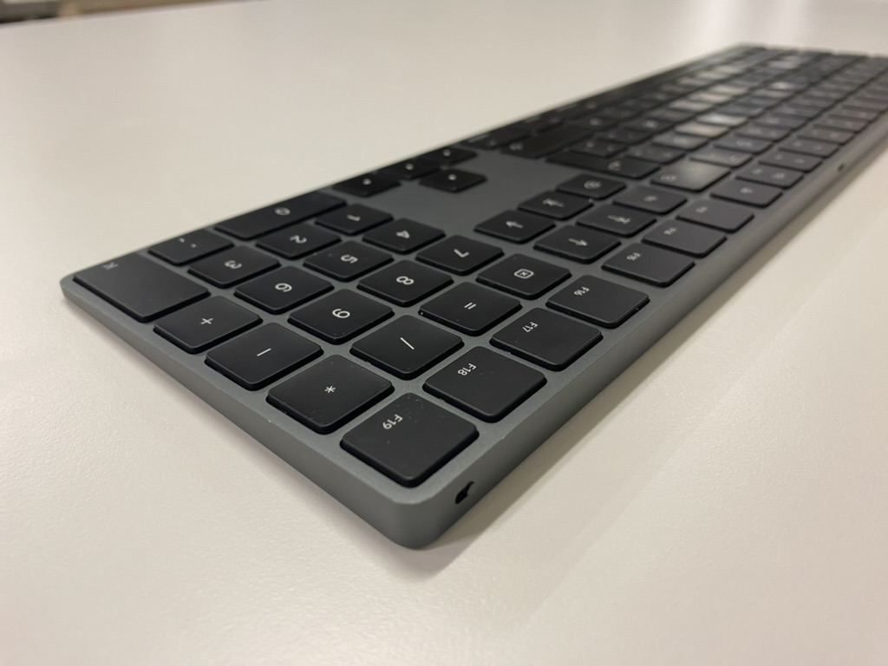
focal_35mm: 25
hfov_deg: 69.4
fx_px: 641
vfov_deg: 54.9
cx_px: 444
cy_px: 333
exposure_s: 1/50
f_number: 1.8
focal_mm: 4.25
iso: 100
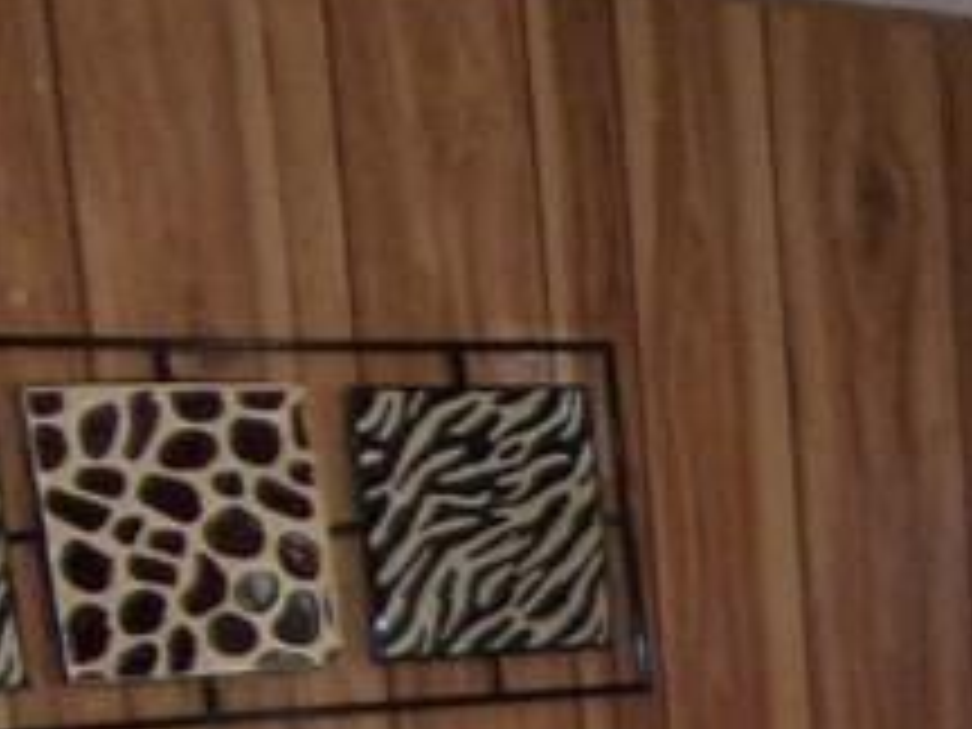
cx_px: 1791
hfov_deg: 14.9
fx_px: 3201
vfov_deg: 12.1
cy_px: 1246
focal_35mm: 114
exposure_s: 1/34
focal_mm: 4.3
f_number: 3.3
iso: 200
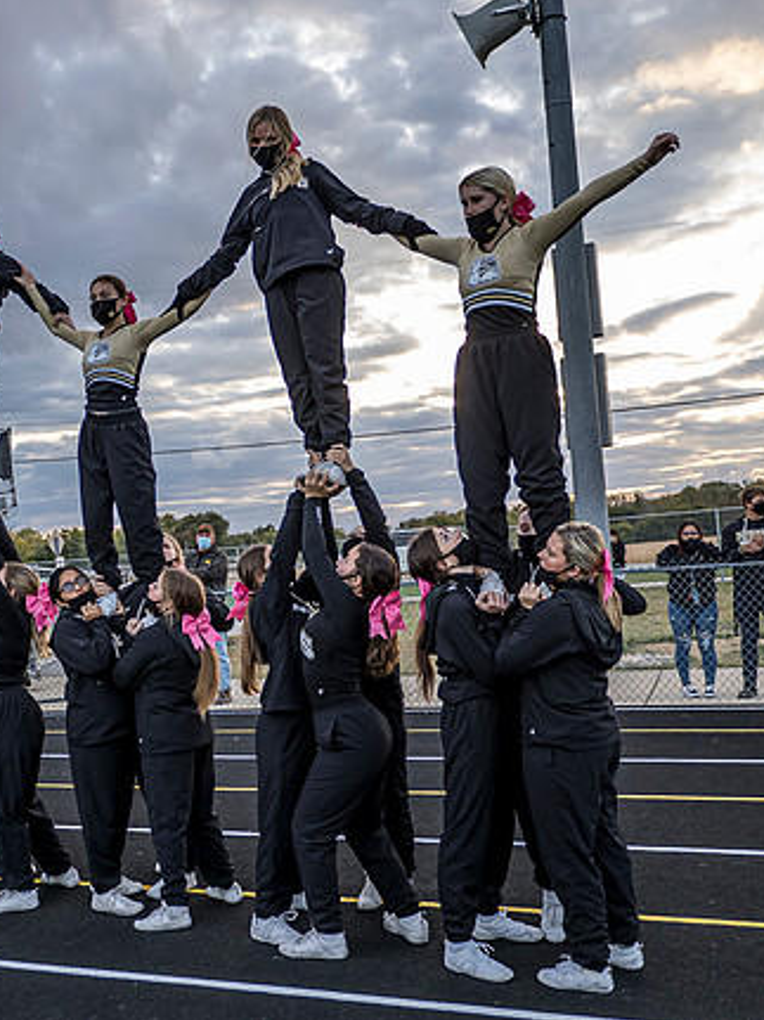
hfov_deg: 35.0
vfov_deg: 46.8
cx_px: 175
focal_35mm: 40
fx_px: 1178
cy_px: 502
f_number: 1.7
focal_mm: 11
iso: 80
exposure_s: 1/640
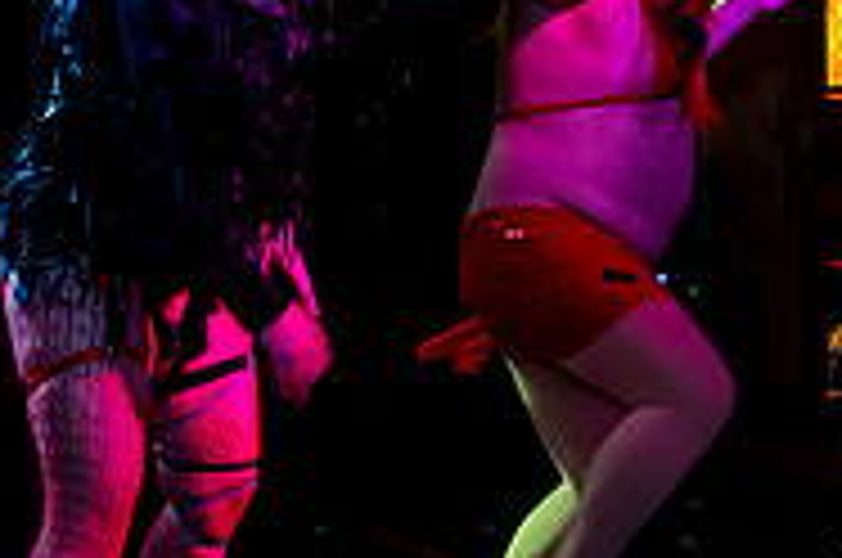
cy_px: 96
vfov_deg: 16.8
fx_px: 1868
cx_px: 341
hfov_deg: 25.4
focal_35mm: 80
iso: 5000
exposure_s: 1/100
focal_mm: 24
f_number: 4
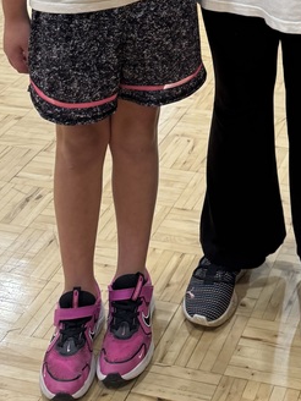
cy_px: -178
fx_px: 870
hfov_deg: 19.0
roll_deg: +1.8
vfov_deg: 22.1
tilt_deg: -10.6
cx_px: 313
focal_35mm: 75
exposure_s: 1/120
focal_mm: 6.76
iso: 160
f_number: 1.78
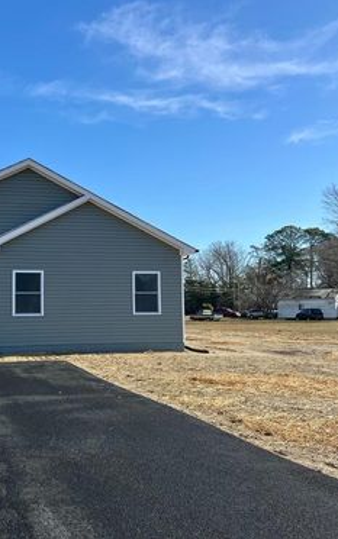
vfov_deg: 52.7
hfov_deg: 34.0
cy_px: 269
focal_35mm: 37
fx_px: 544
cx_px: 96
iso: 50
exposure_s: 1/3257
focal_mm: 5.7
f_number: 1.5
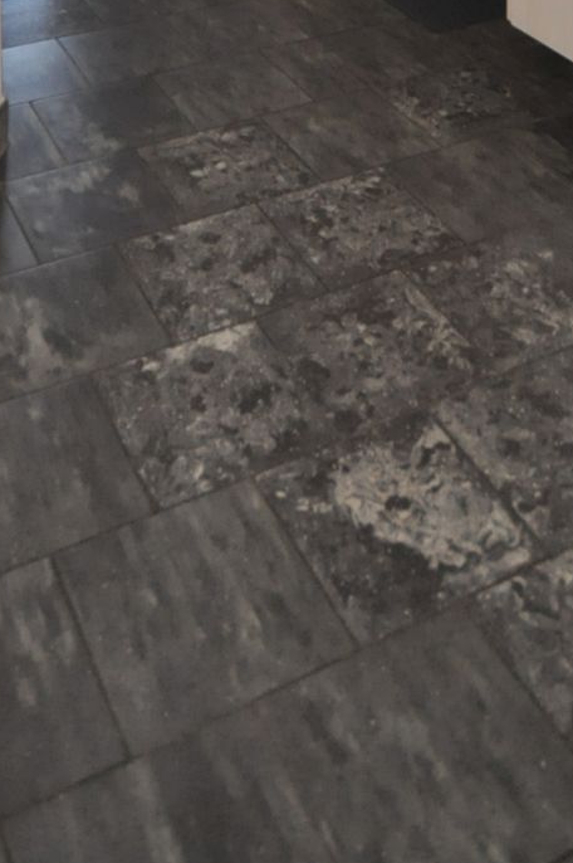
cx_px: 260
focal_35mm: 52
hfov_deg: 26.1
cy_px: -467
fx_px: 1233
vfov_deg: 26.4
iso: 800
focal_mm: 11
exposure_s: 1/60
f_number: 4.2
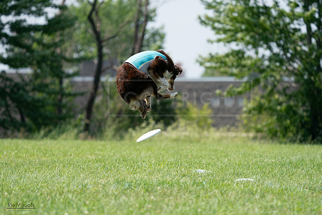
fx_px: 2621
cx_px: 161
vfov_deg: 4.7
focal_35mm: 293
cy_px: 108
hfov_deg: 7.0
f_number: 5.6
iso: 1250
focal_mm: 293
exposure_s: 1/4000
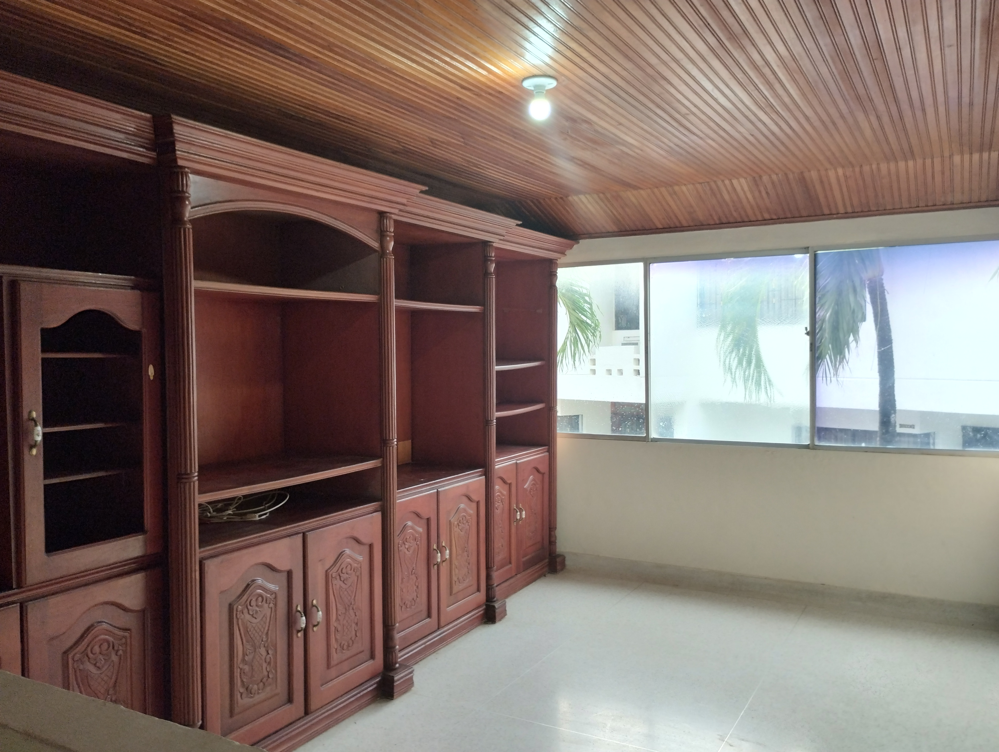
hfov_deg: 63.4
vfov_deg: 49.9
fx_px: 809
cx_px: 500
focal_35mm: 28
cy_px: 376
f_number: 1.8
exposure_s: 1/30
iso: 272
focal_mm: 4.27
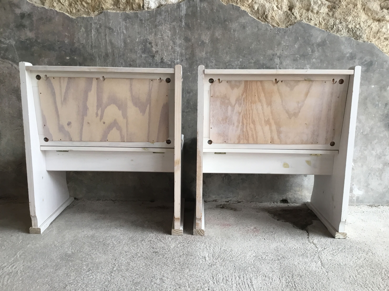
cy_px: 146
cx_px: 194
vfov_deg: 45.4
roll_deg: +0.3
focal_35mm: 31
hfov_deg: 58.4
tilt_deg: -8.6
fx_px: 348
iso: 25
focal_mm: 3.3
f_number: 2.4
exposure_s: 1/40
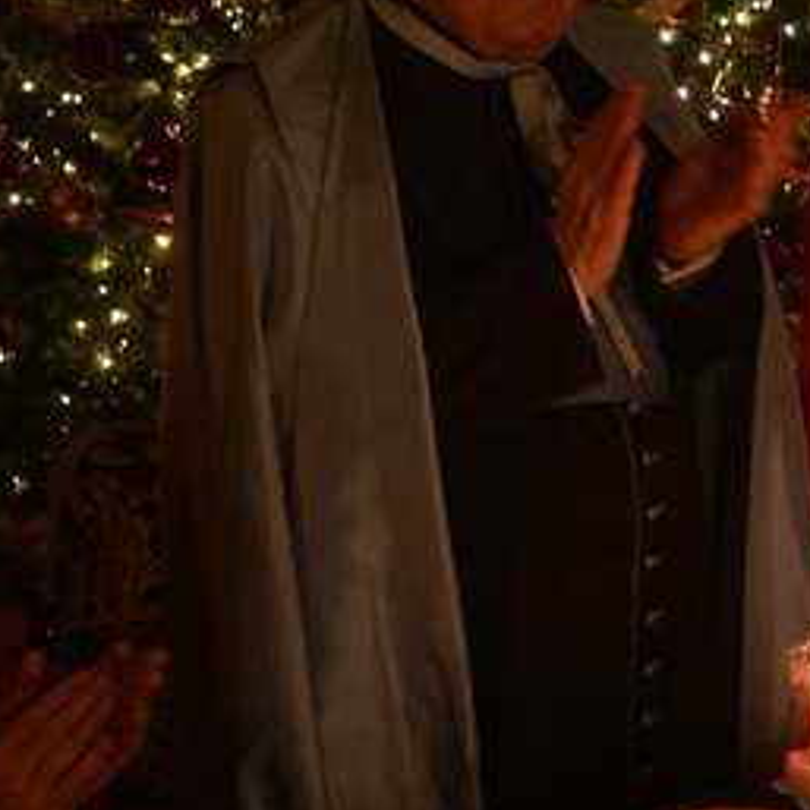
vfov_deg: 14.9
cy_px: 110
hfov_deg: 13.8
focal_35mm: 116
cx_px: 1346
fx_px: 3071
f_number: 2.8
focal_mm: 35
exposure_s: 1/30
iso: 1600
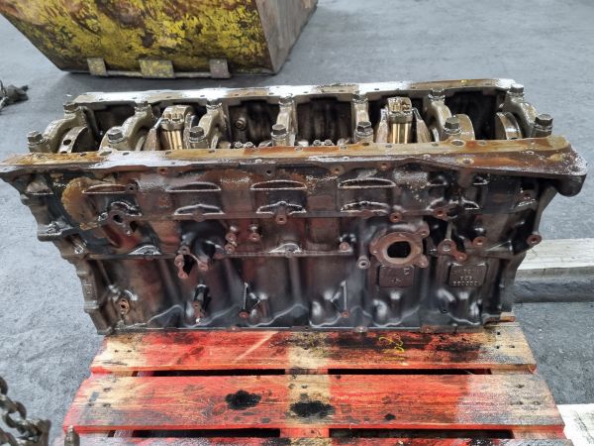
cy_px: 223
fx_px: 446
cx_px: 297
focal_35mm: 26
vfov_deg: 53.1
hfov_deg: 67.3
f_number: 1.8
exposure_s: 1/50
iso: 400
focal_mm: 5.4
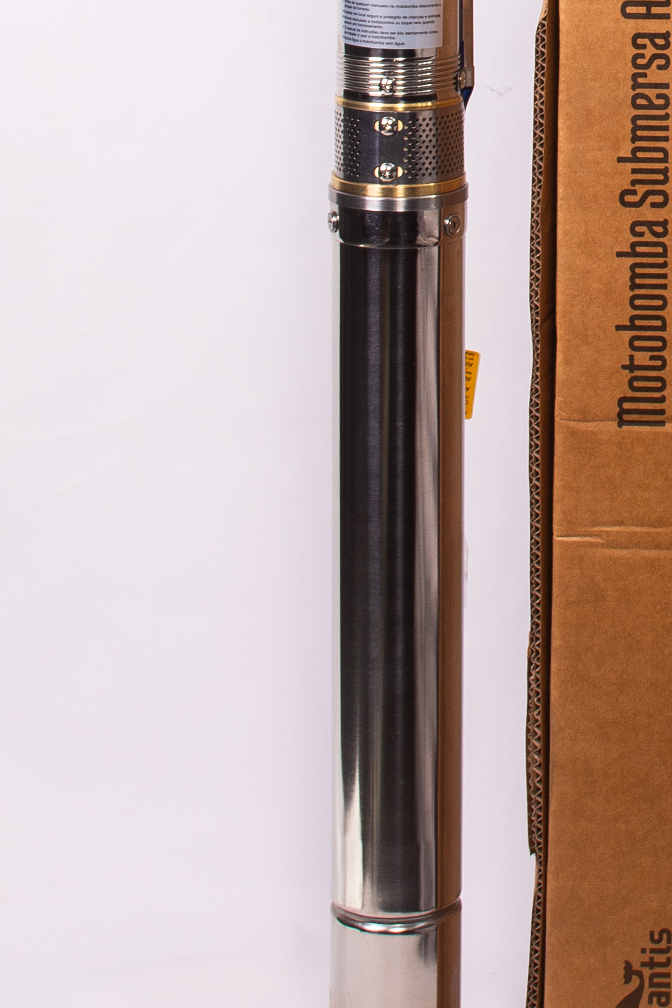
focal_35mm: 130
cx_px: 626
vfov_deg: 15.2
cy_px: -210
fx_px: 3639
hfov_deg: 10.5
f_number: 7.1
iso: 100
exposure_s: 1/80
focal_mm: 30
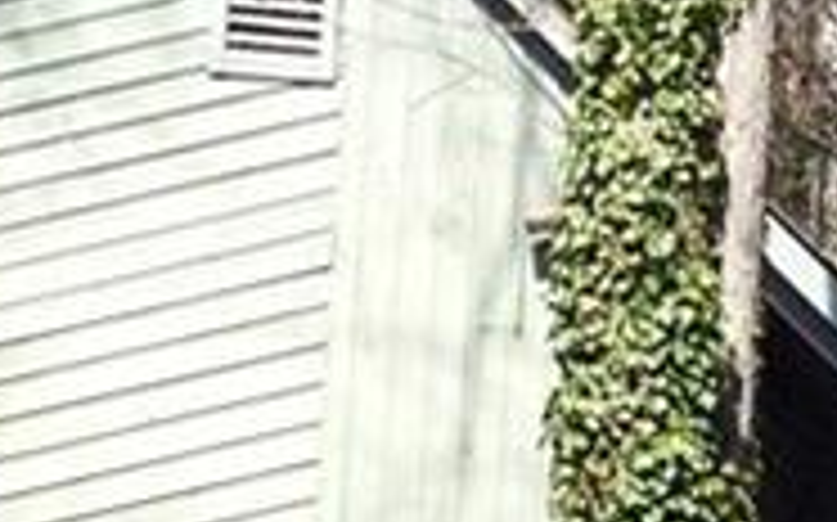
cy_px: 837
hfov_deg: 9.9
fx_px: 4651
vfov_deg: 6.3
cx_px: 1300
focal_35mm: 204
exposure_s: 1/817
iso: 50
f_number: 2.4
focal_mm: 4.28
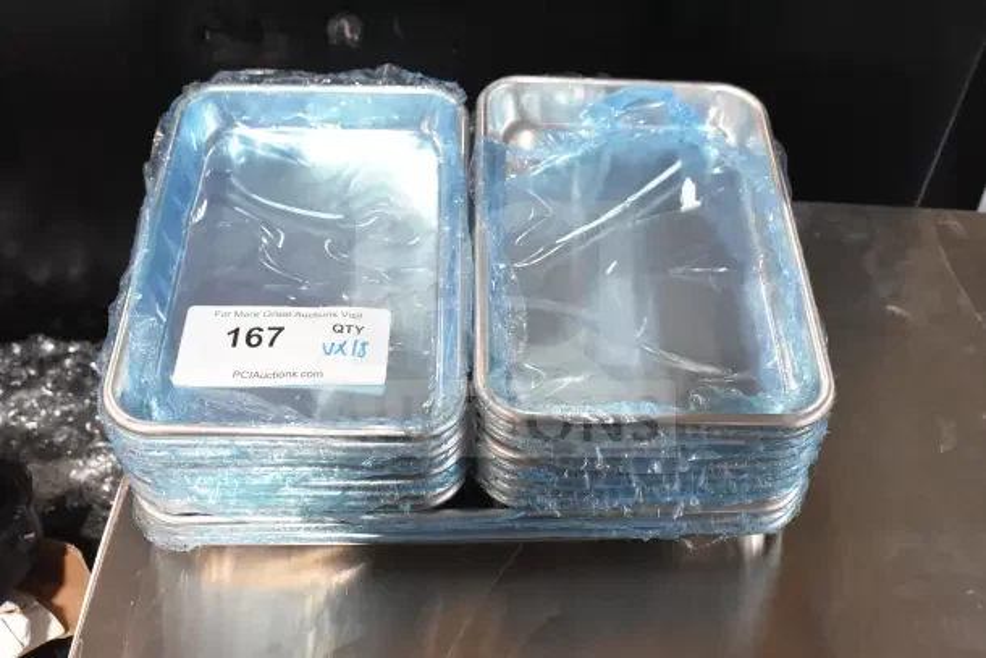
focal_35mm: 40
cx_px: 493
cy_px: 329
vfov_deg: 33.0
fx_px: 1109
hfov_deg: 47.9
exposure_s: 1/250
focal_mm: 27
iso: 6400
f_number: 8
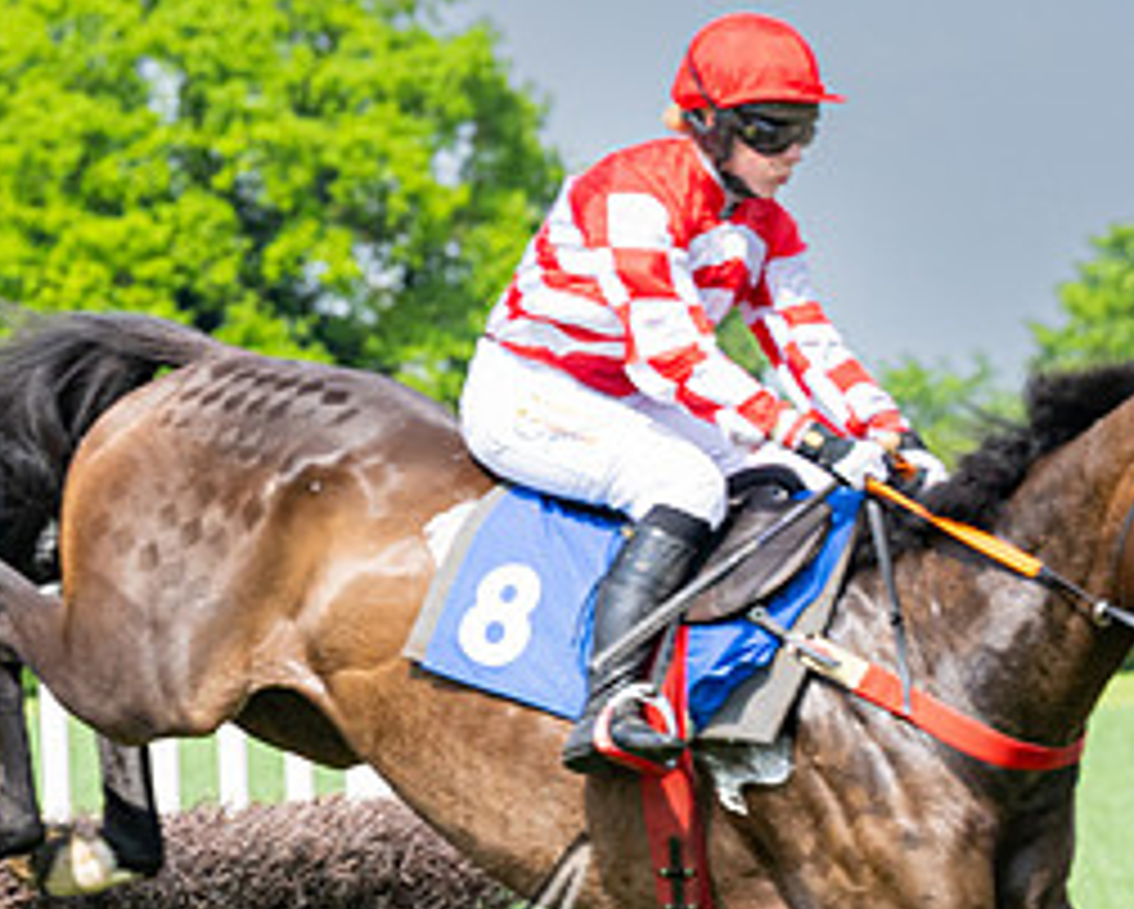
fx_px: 11823
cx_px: -421
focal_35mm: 352
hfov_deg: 5.5
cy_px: 820
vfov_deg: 4.4
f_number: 5
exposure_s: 1/1600
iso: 400
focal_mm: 80
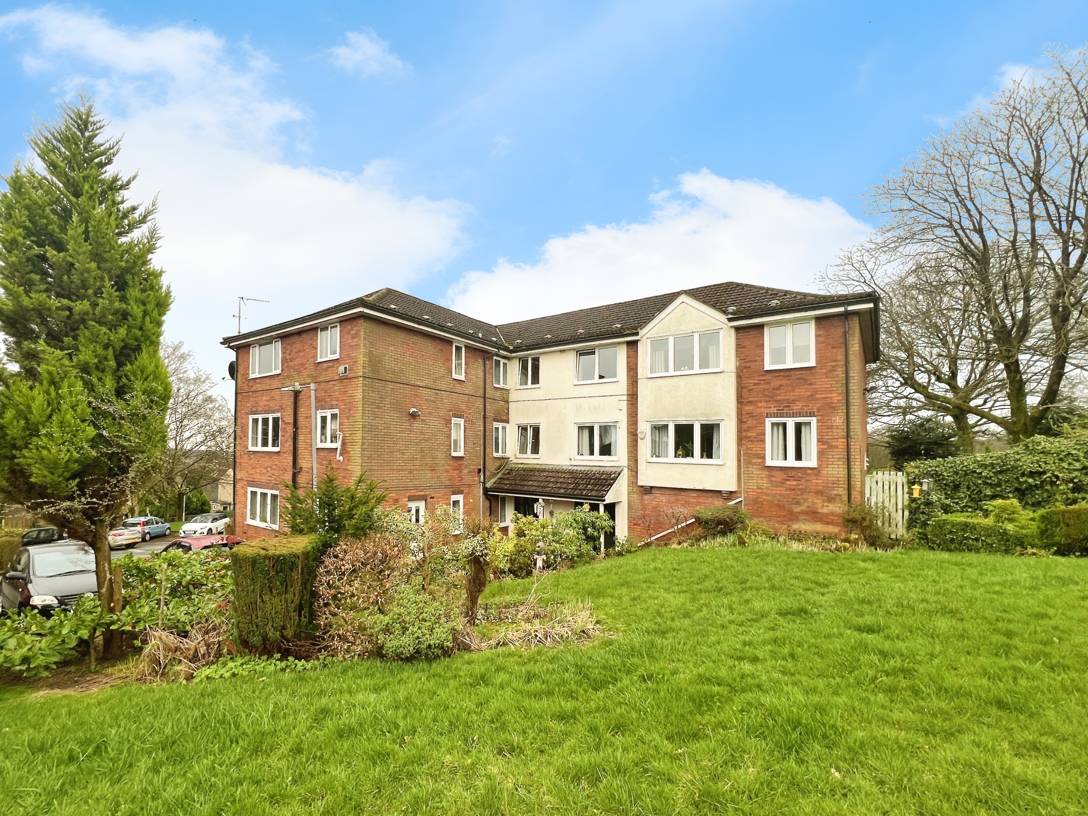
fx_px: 440
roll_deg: -1.4
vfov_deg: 85.7
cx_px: 506
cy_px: 406
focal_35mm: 14
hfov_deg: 101.9
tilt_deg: +3.4
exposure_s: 1/99
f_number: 1.8
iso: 32
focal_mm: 1.57
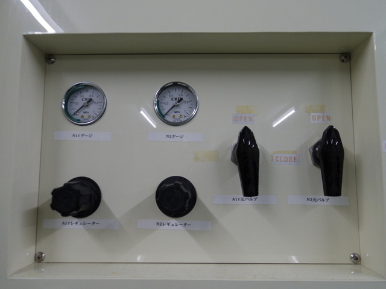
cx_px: 193
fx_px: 323
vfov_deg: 48.2
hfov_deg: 61.7
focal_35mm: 29
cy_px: 144
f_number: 3.2
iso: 200
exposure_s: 1/50
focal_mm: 6.2
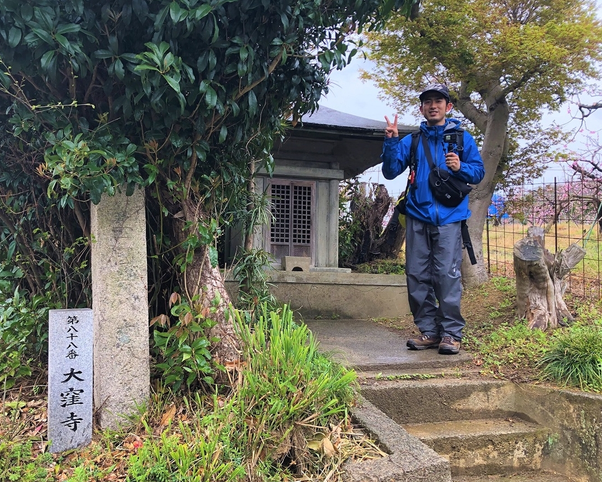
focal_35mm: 30
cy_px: 245
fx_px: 535
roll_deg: -0.4
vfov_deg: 48.5
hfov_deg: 58.7
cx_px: 274
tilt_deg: +8.4
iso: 20
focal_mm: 3.99
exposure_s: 1/128
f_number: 1.8
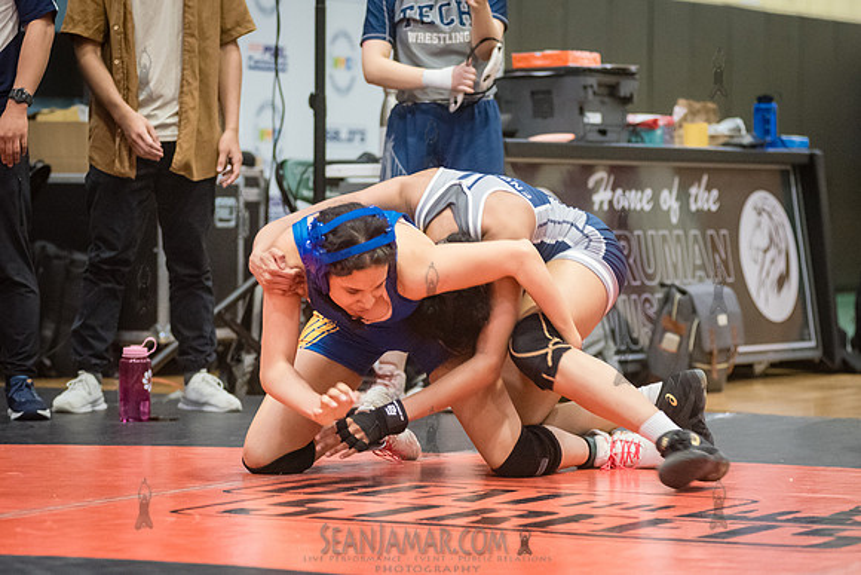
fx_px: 3504
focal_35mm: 146
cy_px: 302
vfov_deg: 9.4
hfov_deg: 14.0
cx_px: 356
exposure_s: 1/250
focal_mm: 120
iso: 8000
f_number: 3.5
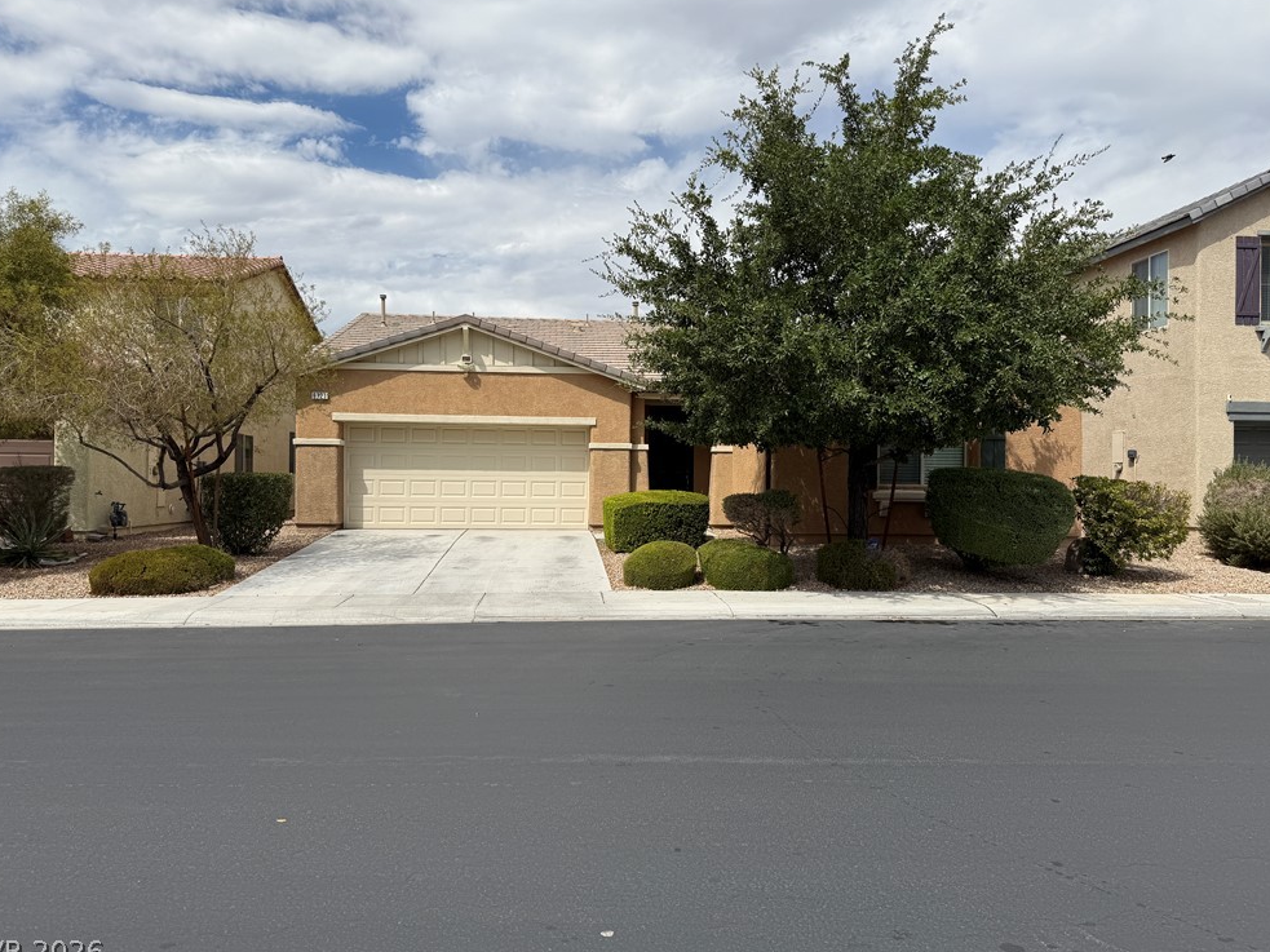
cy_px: 477
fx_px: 917
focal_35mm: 25
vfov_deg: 54.9
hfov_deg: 69.4
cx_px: 624
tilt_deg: -0.1
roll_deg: -0.5
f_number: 1.78
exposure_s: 1/7353
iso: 80
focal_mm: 6.76
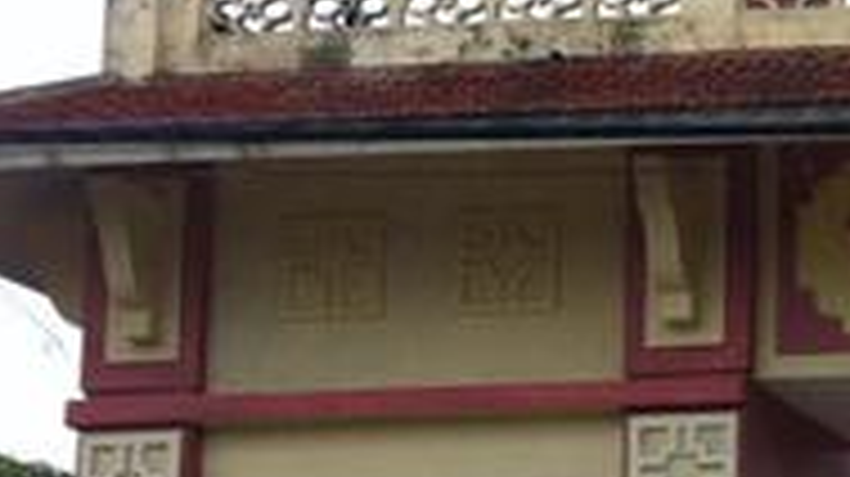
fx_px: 2905
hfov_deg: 15.0
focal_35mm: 129
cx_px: 1394
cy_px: 580
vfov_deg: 9.3
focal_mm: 3.85
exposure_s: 1/130
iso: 80
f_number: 2.8
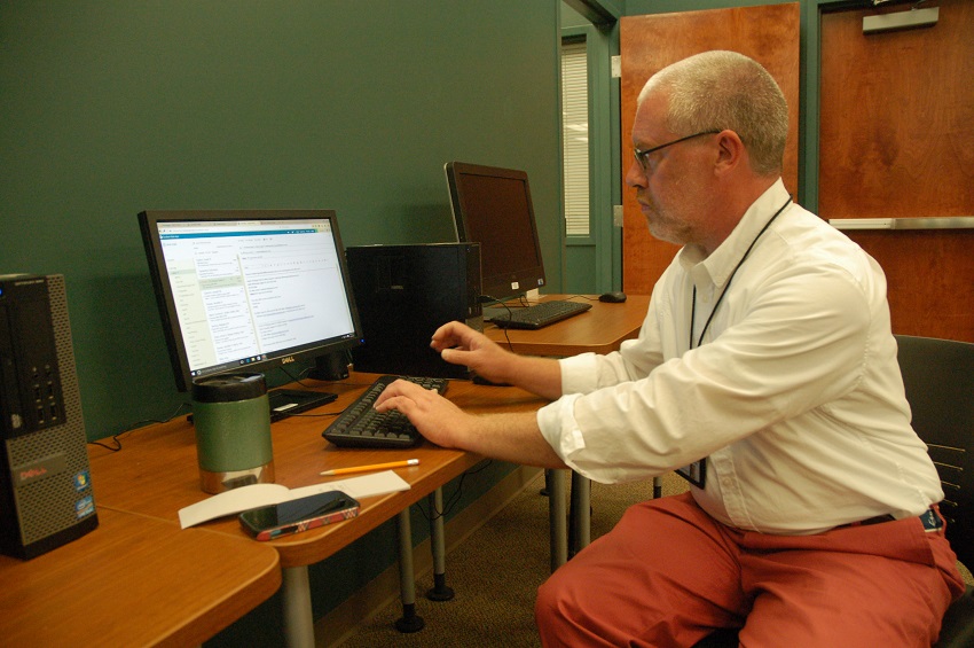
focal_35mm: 27
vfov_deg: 47.8
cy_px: 324
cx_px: 487
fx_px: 730
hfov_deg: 67.4
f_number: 4
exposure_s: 1/60
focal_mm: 18
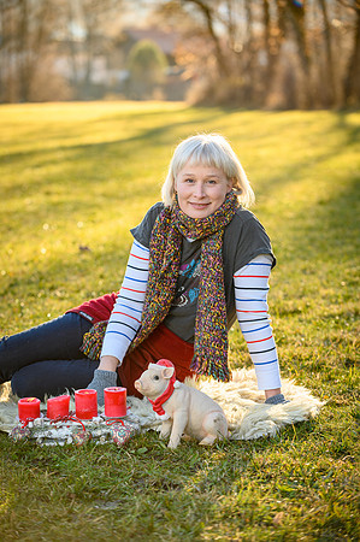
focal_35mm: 105
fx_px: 1579
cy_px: 271
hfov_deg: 13.0
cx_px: 180
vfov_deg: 19.5
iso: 100
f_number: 4.5
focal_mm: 105
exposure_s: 1/125
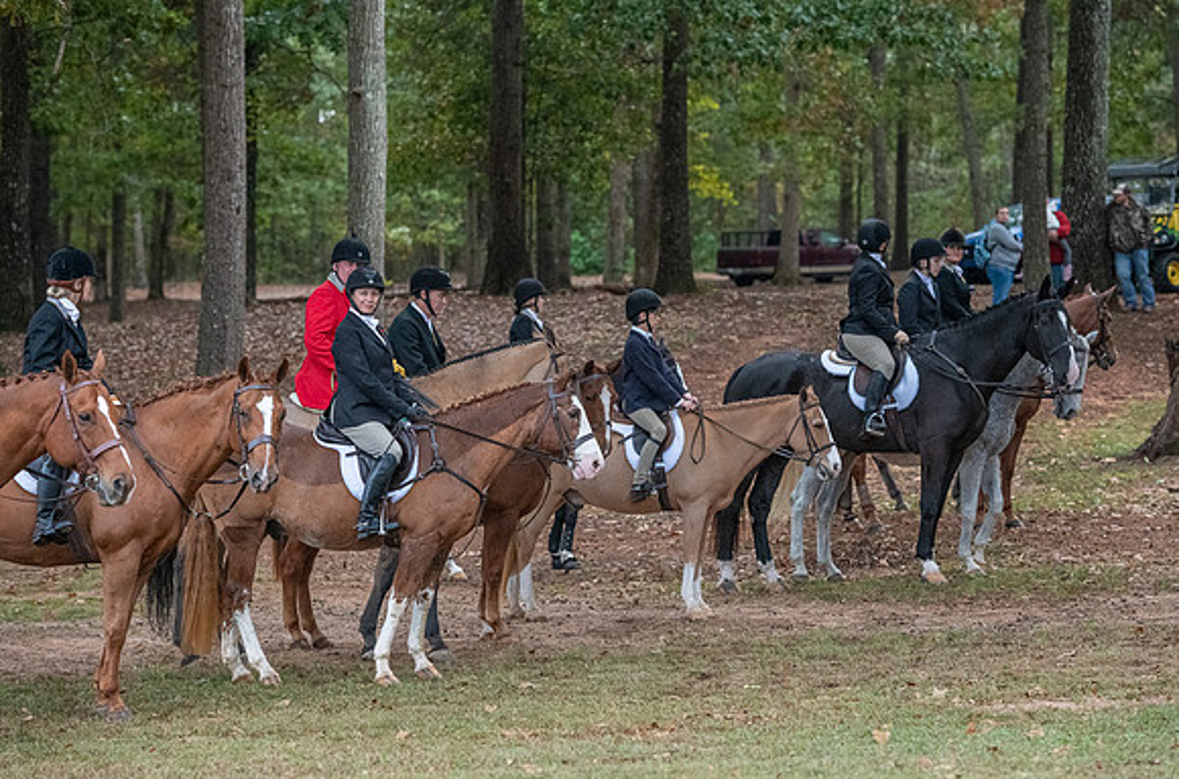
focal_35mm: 131
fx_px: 4267
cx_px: 629
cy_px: 410
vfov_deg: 10.4
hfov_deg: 15.7
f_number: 4
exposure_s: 1/400
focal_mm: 122
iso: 4500
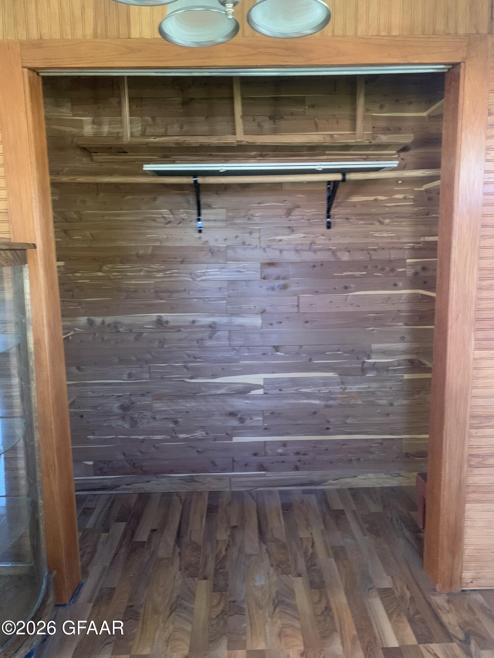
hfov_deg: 53.1
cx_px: 247
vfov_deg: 67.3
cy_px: 329
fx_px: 495
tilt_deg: -9.3
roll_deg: +2.0
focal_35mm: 26
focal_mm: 4.25
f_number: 1.8
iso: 400
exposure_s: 1/30
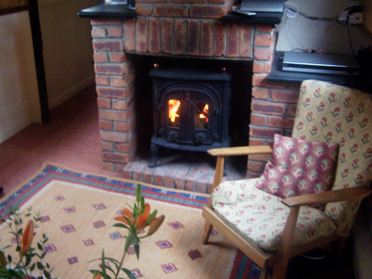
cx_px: 186
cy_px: 140
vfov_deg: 37.7
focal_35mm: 38
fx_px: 408
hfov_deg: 49.0
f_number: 2.8
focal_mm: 6.3
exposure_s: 1/8
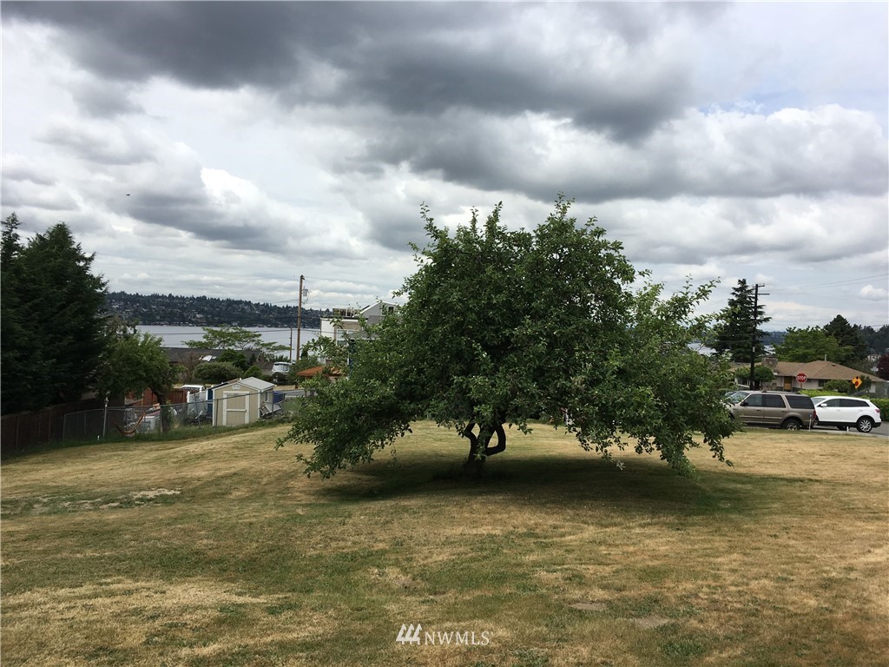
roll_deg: -3.0
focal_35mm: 29
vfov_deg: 48.2
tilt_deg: -0.9
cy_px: 334
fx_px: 745
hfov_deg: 61.7
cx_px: 444
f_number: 2.2
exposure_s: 1/1923
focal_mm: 4.15
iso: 25
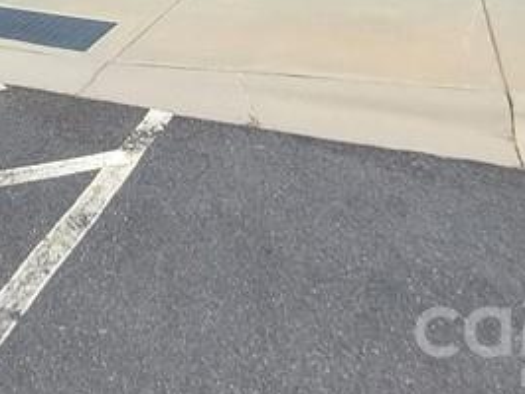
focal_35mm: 50
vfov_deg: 21.1
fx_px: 759
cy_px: -290
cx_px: -4
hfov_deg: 34.6
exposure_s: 1/1870
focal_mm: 1.74
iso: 50
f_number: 2.2
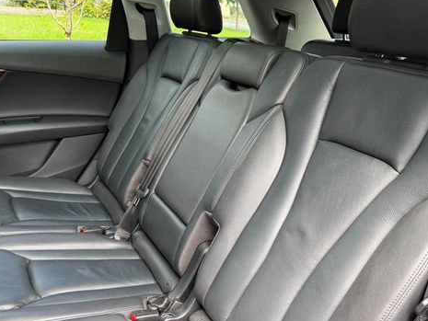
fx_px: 408
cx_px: 213
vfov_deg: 42.7
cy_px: 194
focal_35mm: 33
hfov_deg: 55.3
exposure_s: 1/121
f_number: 1.78
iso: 125
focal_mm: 6.76
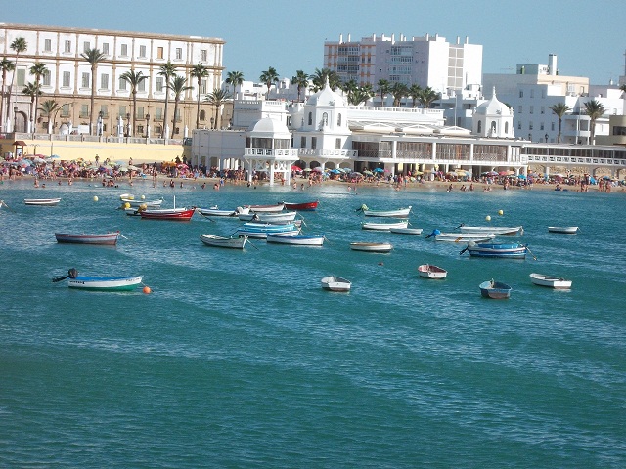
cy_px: 234
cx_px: 313
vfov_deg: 11.7
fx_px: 2297
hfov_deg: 15.5
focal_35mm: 127
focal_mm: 17.9
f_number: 6.3
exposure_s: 1/500
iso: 125
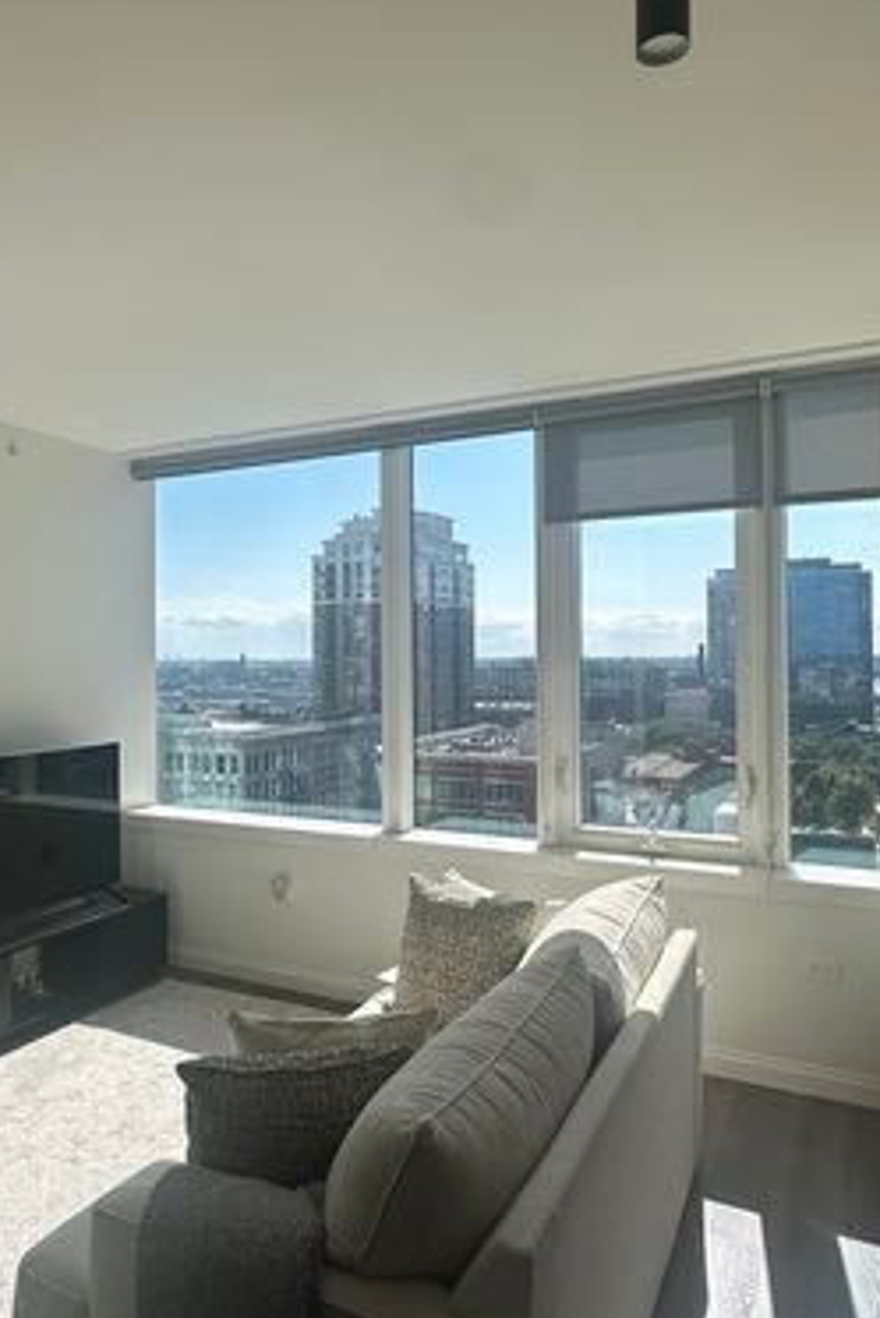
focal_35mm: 26
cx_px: 332
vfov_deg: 69.4
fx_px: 952
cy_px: 645
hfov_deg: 49.1
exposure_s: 1/1208
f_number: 2.2
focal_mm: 2.22
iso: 40
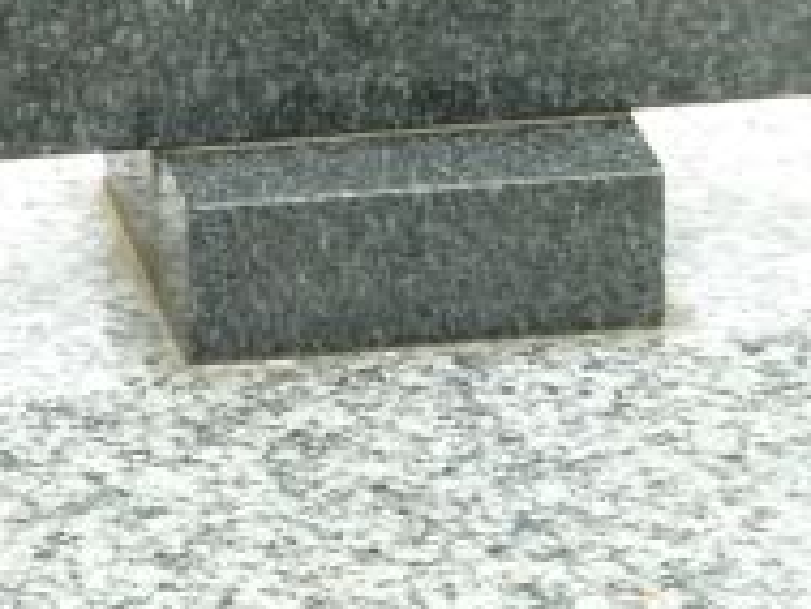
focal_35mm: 434
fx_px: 10174
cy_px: -373
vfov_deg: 3.4
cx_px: -253
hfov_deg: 4.5
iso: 80
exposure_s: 1/80
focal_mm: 21
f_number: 4.4
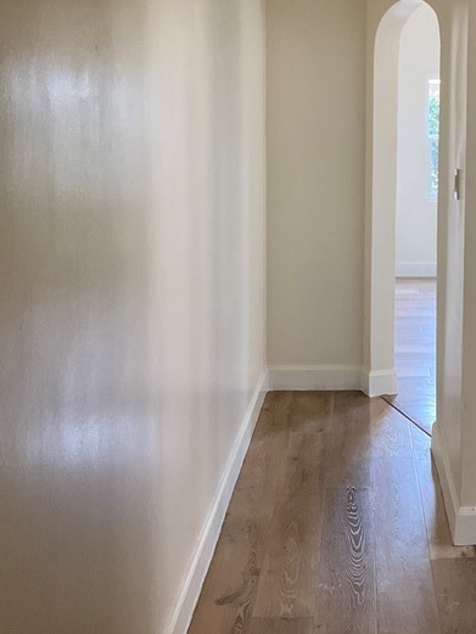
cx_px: 401
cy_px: 223
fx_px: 1045
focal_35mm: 57
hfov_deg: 25.1
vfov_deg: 33.5
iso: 80
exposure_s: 1/60
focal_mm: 3
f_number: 1.8
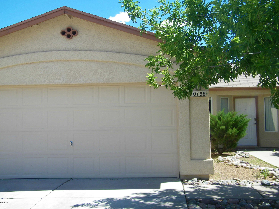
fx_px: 330
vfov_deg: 35.1
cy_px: 104
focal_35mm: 41
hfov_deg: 45.8
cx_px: 140
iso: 80
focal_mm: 7.3
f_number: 7.6
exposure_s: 1/125
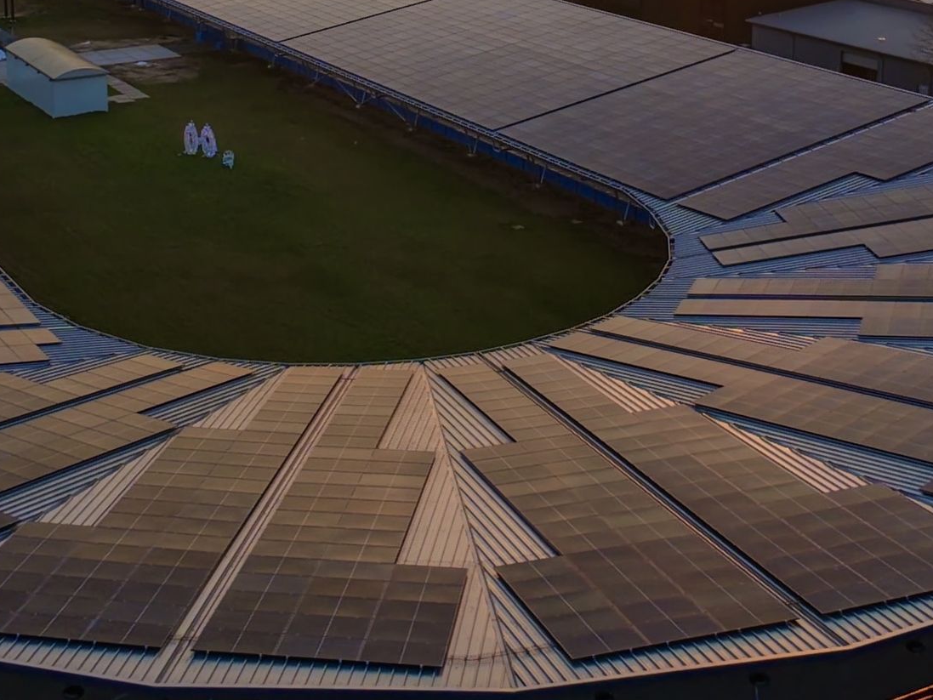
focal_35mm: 56
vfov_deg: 24.7
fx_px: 1510
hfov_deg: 34.3
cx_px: 438
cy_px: -20
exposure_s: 1/250
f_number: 2.2
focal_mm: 3.05
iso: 100
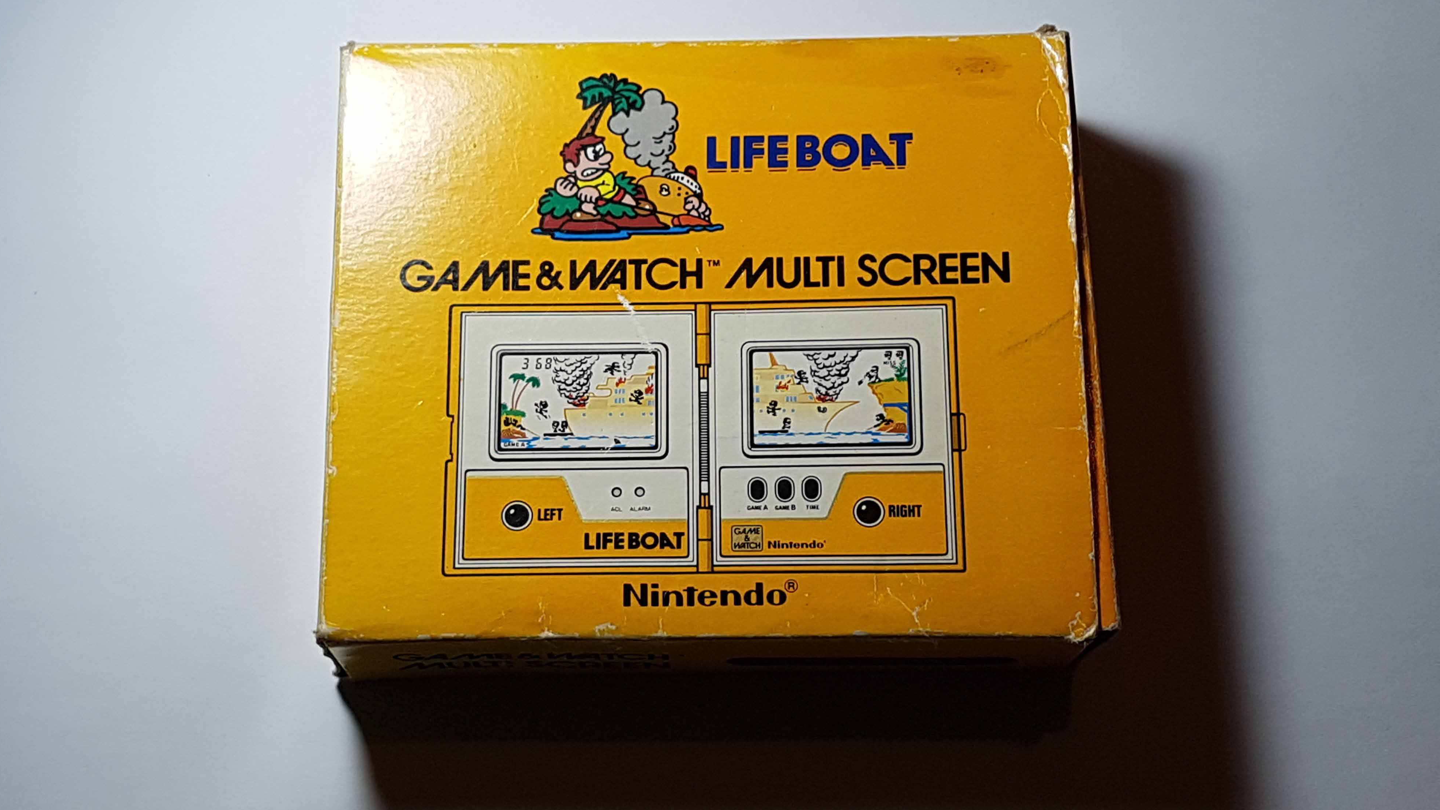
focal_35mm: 29
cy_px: 353
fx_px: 1107
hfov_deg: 66.1
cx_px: 703
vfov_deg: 40.1
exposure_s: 1/222
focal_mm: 4.2
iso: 50
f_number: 1.7
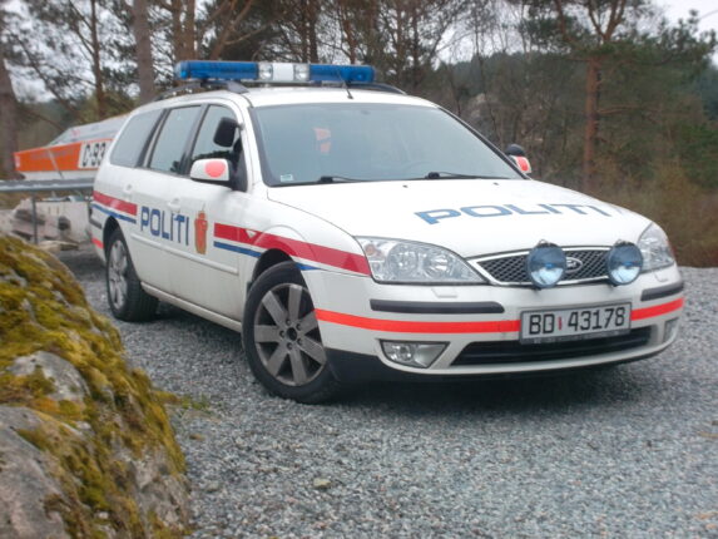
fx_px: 1162
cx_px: 359
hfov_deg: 34.3
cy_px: 270
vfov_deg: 26.1
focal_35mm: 56
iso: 80
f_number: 4.7
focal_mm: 7.9
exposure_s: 1/85
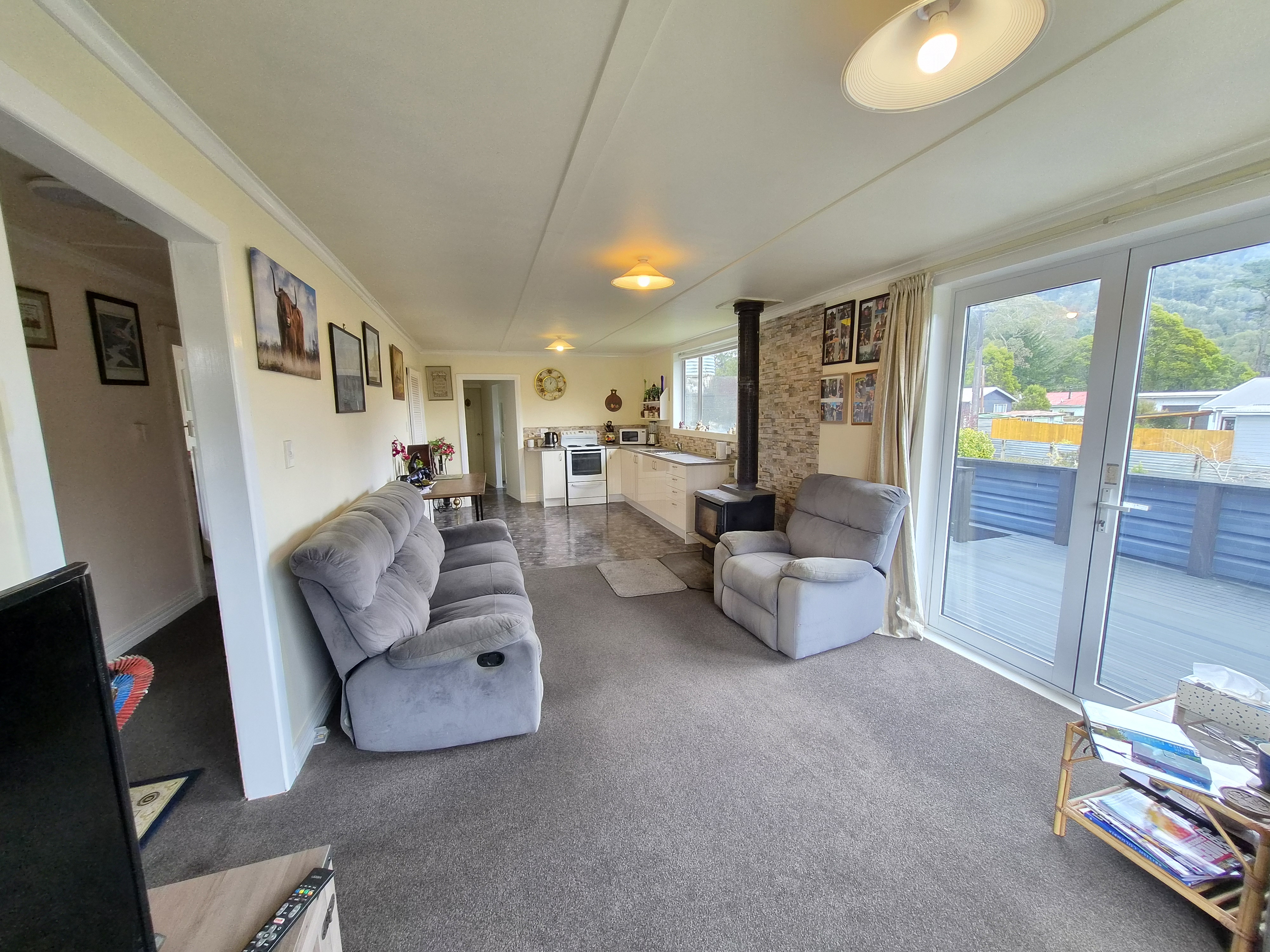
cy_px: 476
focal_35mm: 13
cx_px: 635
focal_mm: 1.7
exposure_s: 1/100
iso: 100
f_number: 2.2
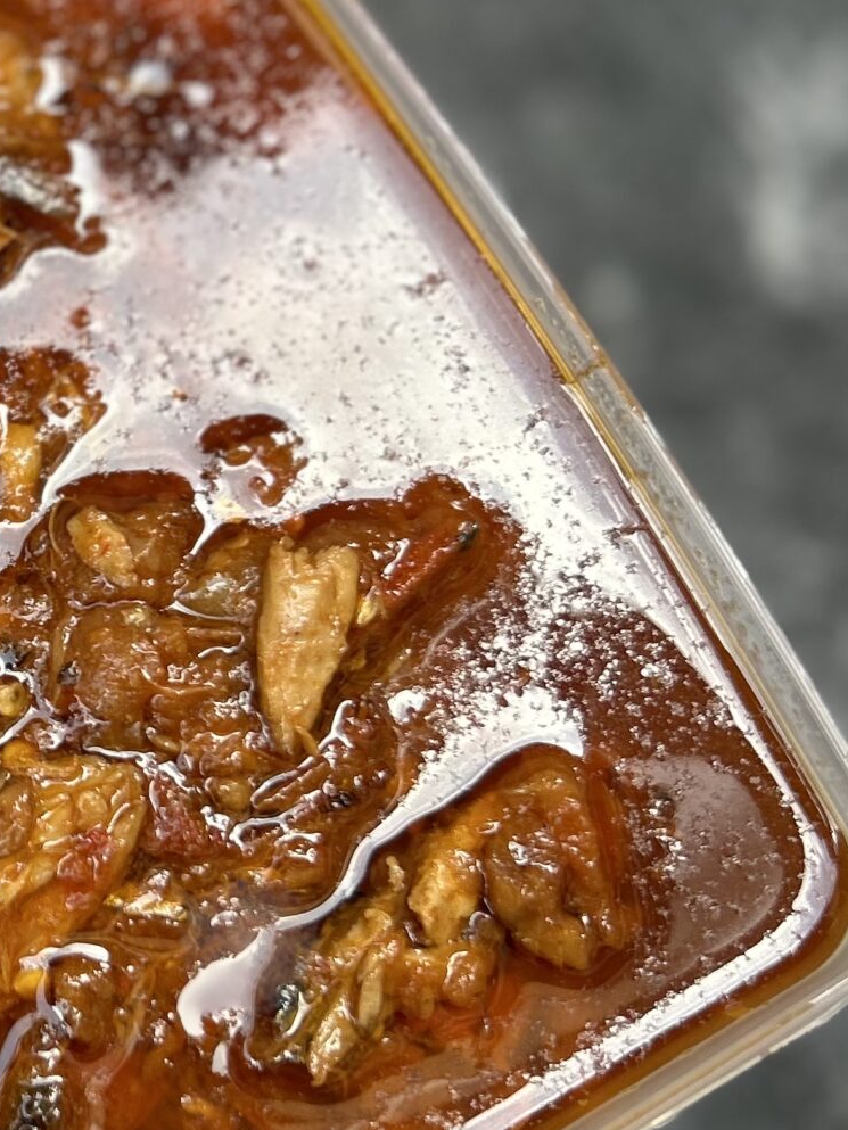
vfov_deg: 28.9
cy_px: 484
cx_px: -216
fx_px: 2188
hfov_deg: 20.3
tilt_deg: -75.5
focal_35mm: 67
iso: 40
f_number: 1.5
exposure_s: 1/238
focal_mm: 5.7
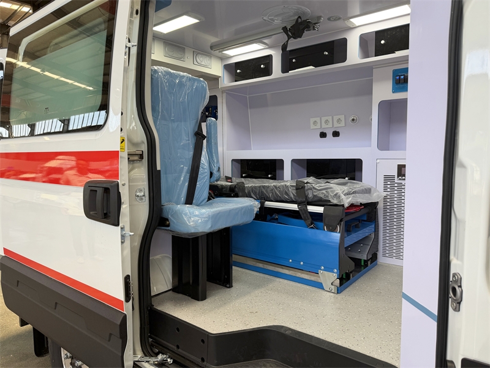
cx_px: 245
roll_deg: +1.3
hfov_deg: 71.6
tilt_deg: -5.1
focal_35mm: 24
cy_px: 184
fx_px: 340
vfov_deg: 56.8
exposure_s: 1/71
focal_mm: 6.76
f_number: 1.78
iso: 80
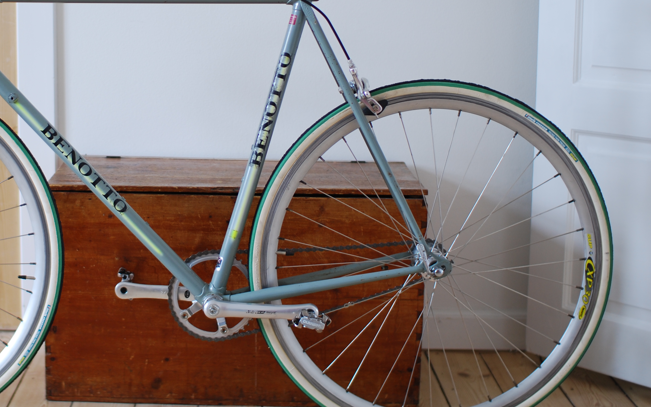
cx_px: 164
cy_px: 134
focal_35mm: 71
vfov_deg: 18.3
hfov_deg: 28.6
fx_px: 1260
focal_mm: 30
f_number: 1.4
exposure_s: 1/50
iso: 100
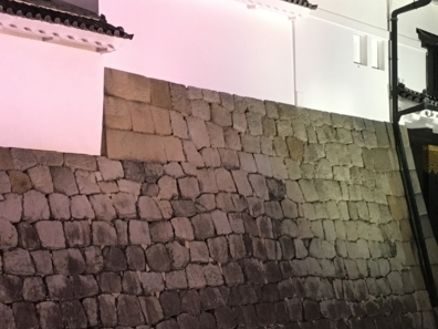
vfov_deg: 19.6
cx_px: 161
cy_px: 210
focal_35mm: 75
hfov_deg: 25.9
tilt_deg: +1.3
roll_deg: -0.7
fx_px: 949
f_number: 2.2
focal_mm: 4.15
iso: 100
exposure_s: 1/30
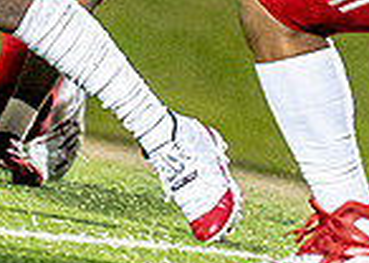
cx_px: 530
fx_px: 15035
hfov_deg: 1.4
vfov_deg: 1.0
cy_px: -286
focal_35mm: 1436
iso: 6400
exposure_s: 1/1000
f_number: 2.8
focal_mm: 200
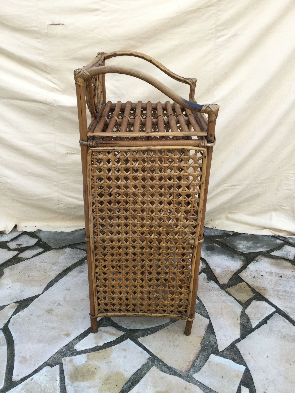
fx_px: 352
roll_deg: +0.7
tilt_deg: -25.9
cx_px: 148
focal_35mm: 31
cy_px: 196
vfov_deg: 58.4
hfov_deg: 45.4
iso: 32
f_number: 2.4
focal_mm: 3.3
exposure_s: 1/33
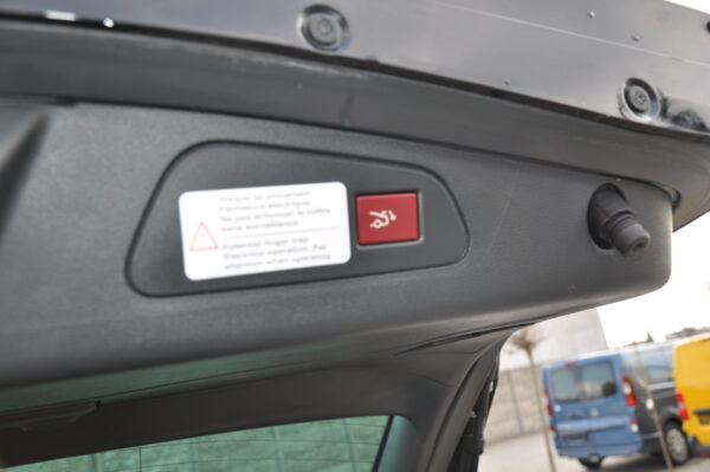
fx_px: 650
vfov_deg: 39.9
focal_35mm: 33
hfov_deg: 57.3
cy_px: 236
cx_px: 355
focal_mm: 22
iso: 200
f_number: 5
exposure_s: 1/200
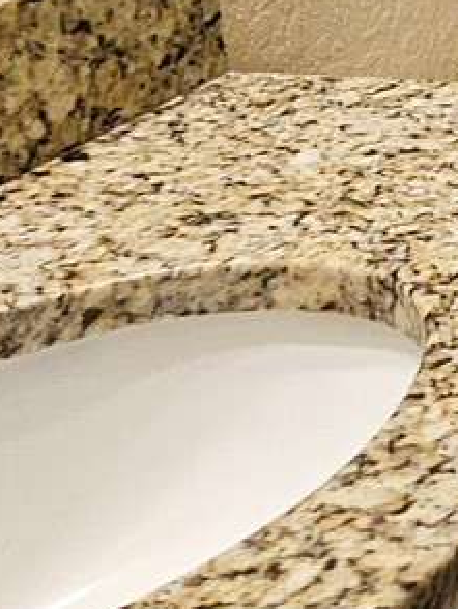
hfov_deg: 8.9
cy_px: -273
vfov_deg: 14.8
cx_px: 1511
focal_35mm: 125
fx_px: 2202
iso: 200
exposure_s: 1/120
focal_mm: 5.4
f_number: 1.8
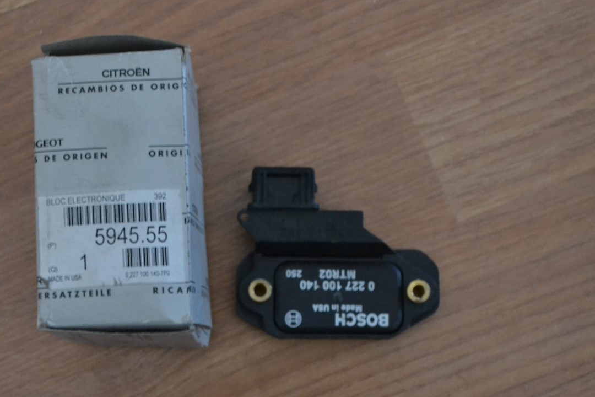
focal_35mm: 75
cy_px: 210
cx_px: 226
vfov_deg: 18.2
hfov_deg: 26.9
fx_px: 1239
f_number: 5.3
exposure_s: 1/6
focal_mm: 40
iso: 3200
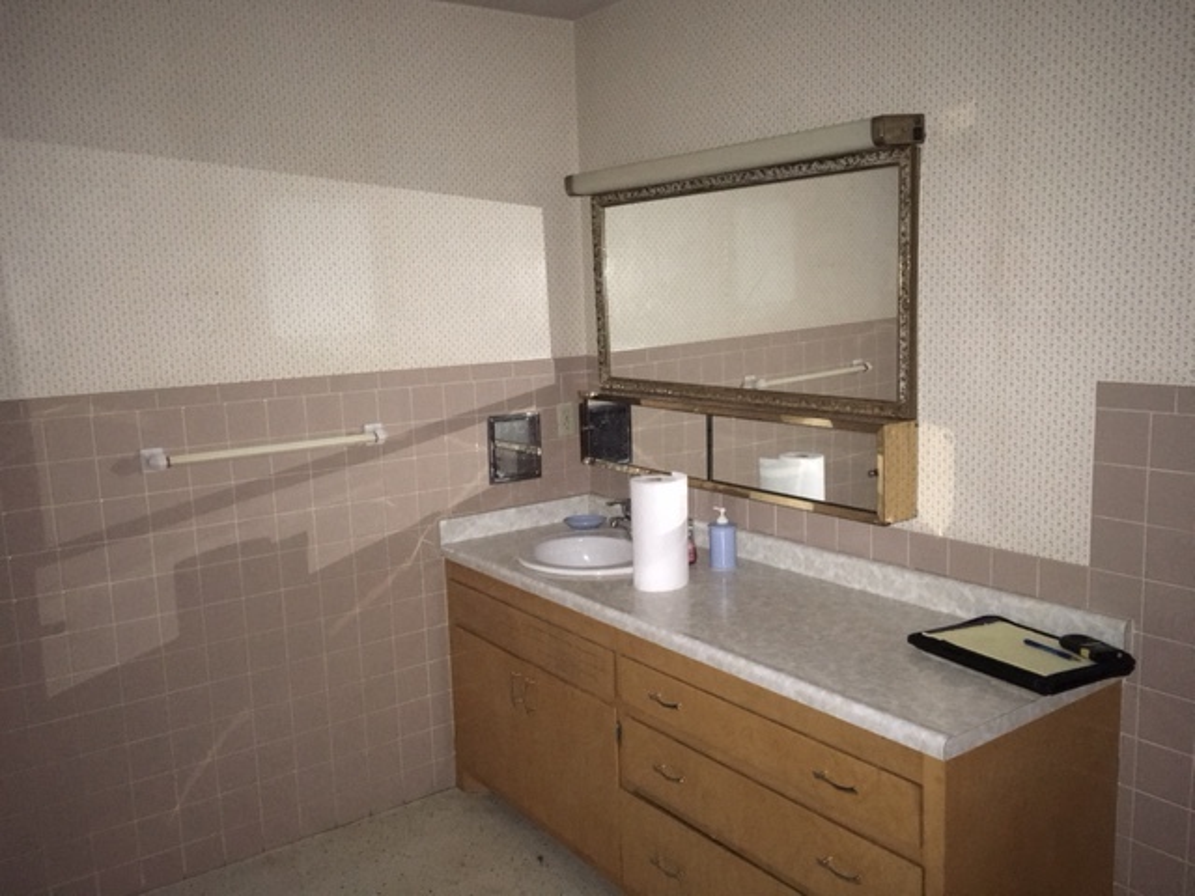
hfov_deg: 61.7
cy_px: 448
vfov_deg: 48.2
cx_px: 598
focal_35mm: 29
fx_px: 1001
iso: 320
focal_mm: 4.15
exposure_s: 1/16
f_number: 2.2
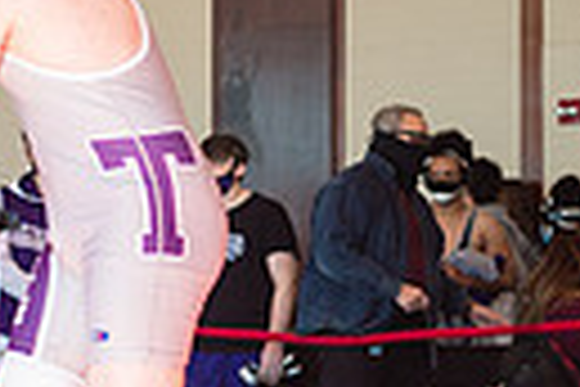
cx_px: -346
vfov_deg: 6.8
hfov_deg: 9.9
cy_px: 304
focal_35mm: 201
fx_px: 3238
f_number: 2.8
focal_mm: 35
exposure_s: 1/400
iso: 400
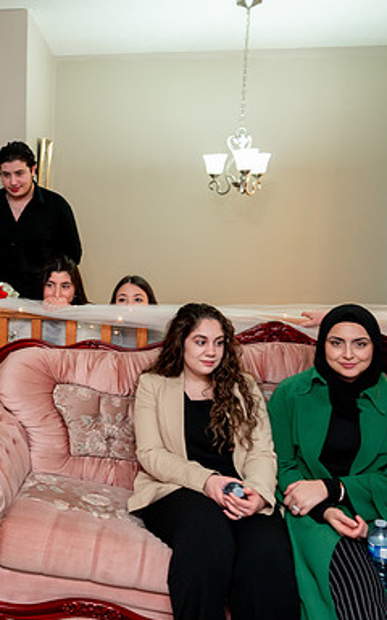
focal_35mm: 37
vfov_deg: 52.7
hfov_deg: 32.2
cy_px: 309
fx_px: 624
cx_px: 15
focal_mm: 24
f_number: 2.8
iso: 1600
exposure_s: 1/160
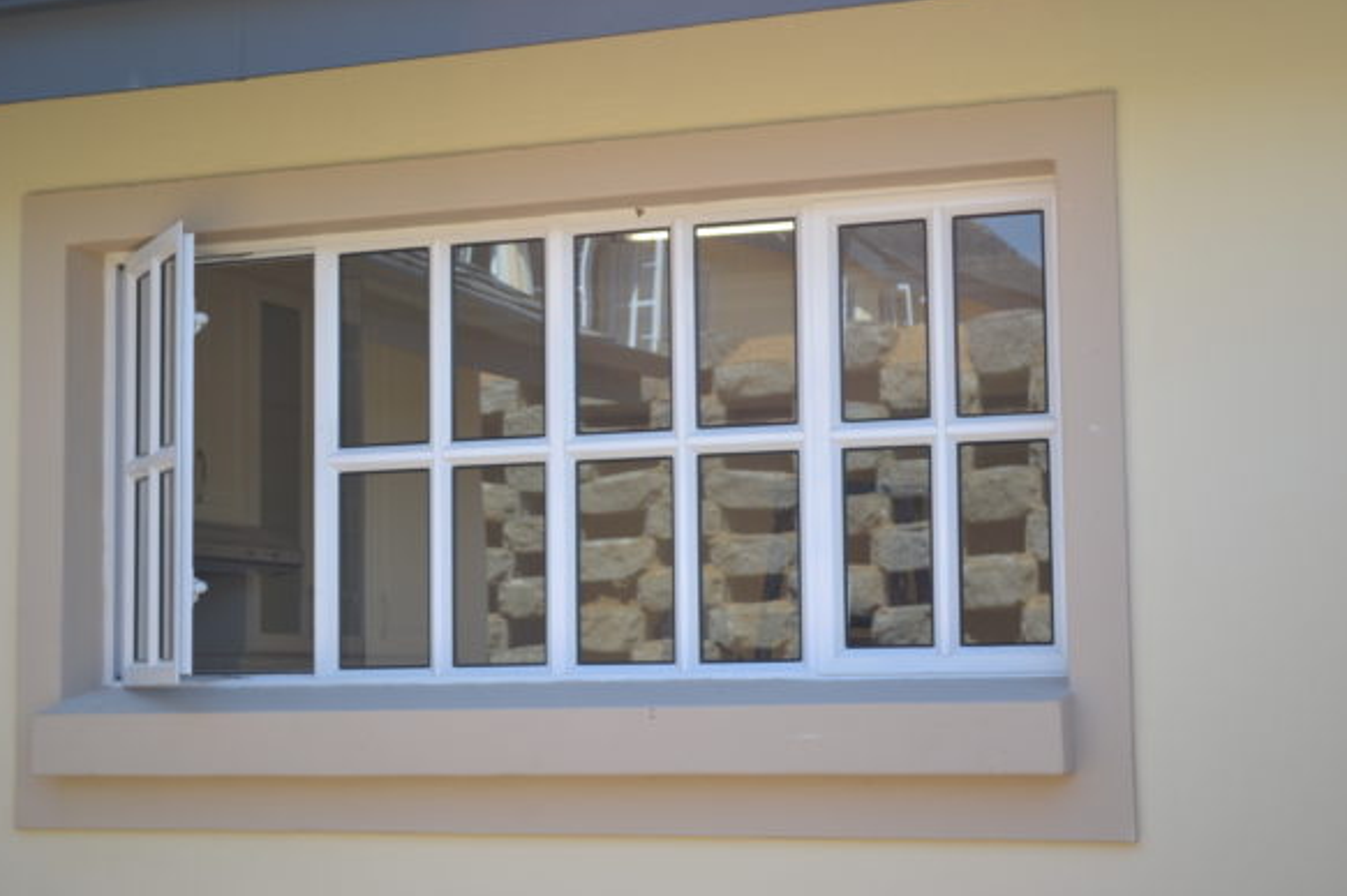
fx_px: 2599
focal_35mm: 70
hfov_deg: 29.1
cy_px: 436
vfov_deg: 19.6
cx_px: 665
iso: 100
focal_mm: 45
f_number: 5.3
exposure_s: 1/80
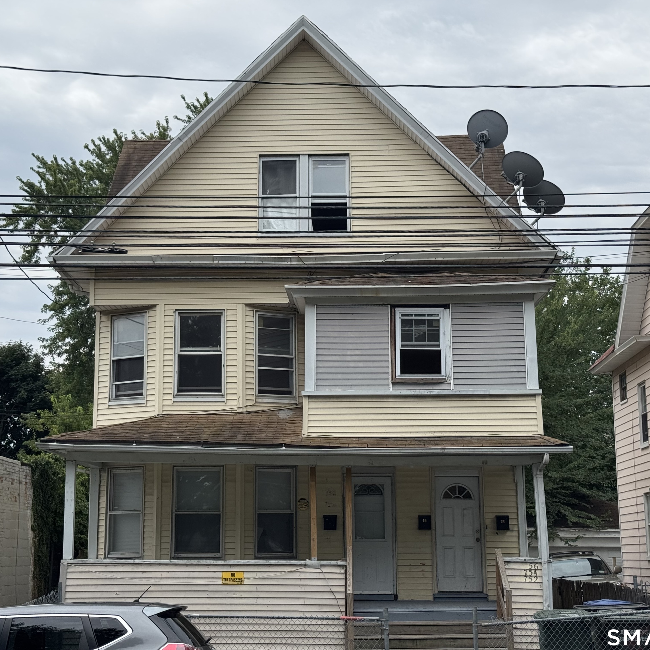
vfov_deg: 30.0
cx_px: 301
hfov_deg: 30.0
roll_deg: +0.4
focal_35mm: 57
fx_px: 1211
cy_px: 325
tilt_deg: +10.8
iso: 64
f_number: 1.78
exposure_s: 1/3096
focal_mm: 6.76
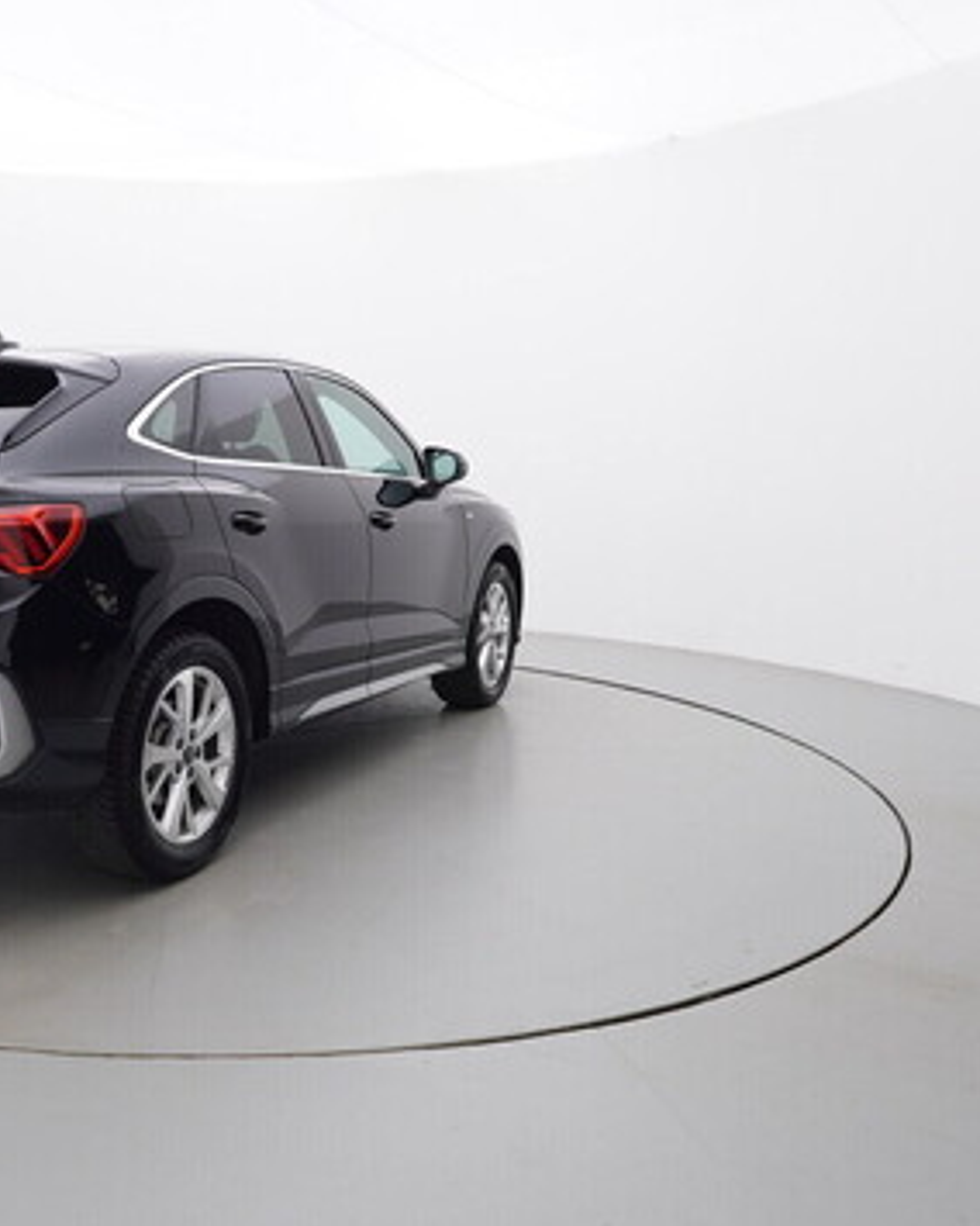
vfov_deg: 54.6
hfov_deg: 42.8
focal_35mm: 33
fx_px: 1187
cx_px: 192
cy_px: 627
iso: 200
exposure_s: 1/80
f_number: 5
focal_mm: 15
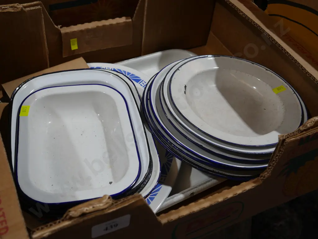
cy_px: 120
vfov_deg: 34.4
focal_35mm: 42
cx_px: 159
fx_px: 386
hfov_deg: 44.8
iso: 200
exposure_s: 1/80
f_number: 4.6
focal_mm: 21
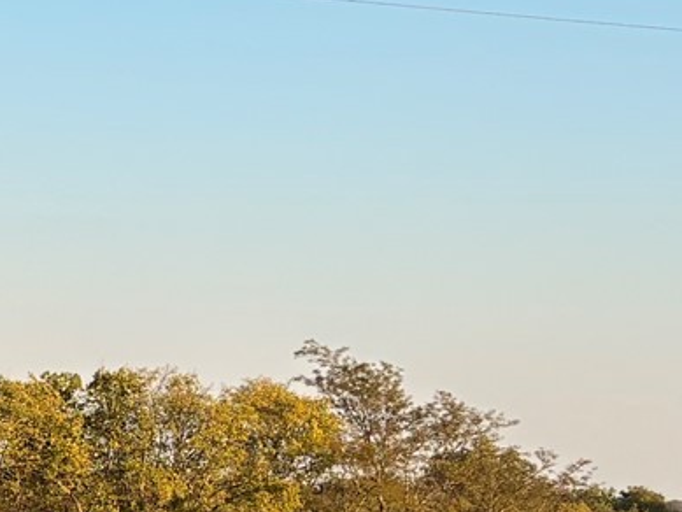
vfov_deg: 10.8
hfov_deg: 12.5
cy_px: 373
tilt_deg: +2.6
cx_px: -735
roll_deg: -2.1
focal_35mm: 137
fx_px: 2700
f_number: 1.6
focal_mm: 5.96
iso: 50
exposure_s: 1/1587
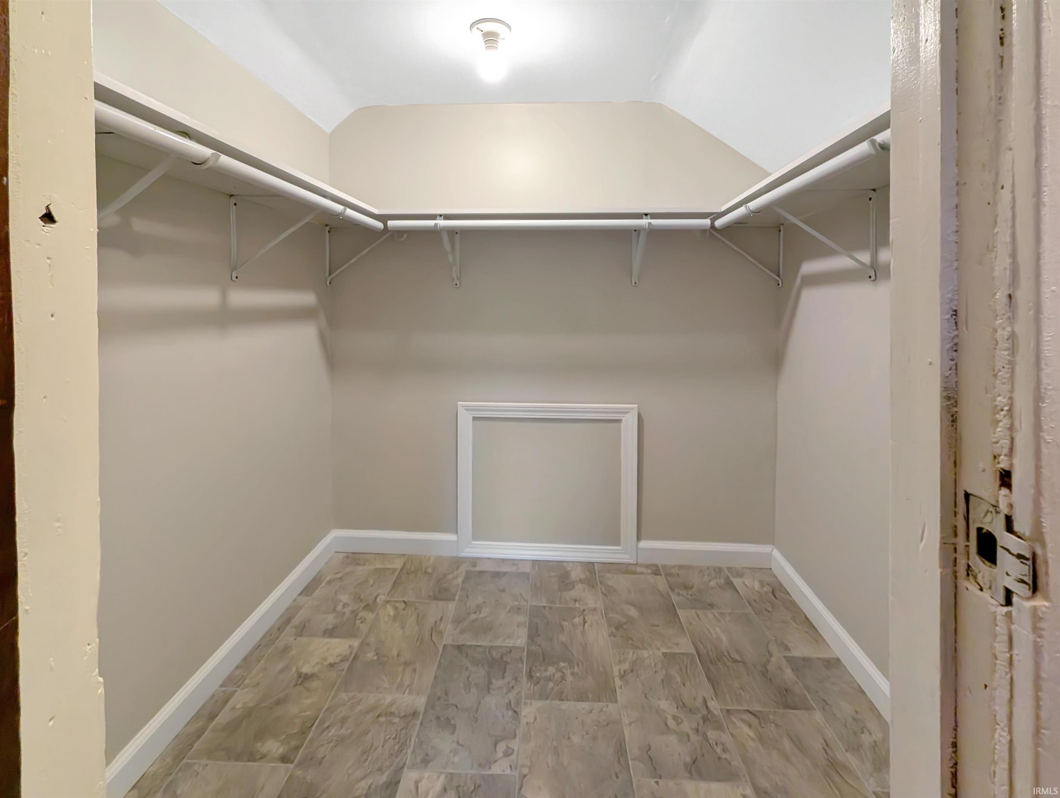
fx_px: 399
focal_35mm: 13
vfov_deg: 90.1
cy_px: 399
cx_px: 530
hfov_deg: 106.1
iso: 211
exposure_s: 1/60
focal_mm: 1.95
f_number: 2.2
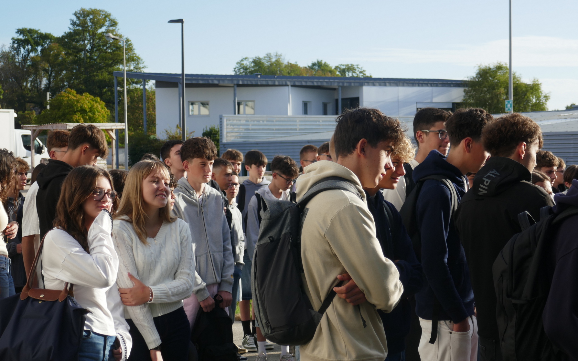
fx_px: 1245
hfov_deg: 26.1
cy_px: 184
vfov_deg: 16.5
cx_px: 290
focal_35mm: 79
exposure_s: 1/500
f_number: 4.7
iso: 125
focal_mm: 28
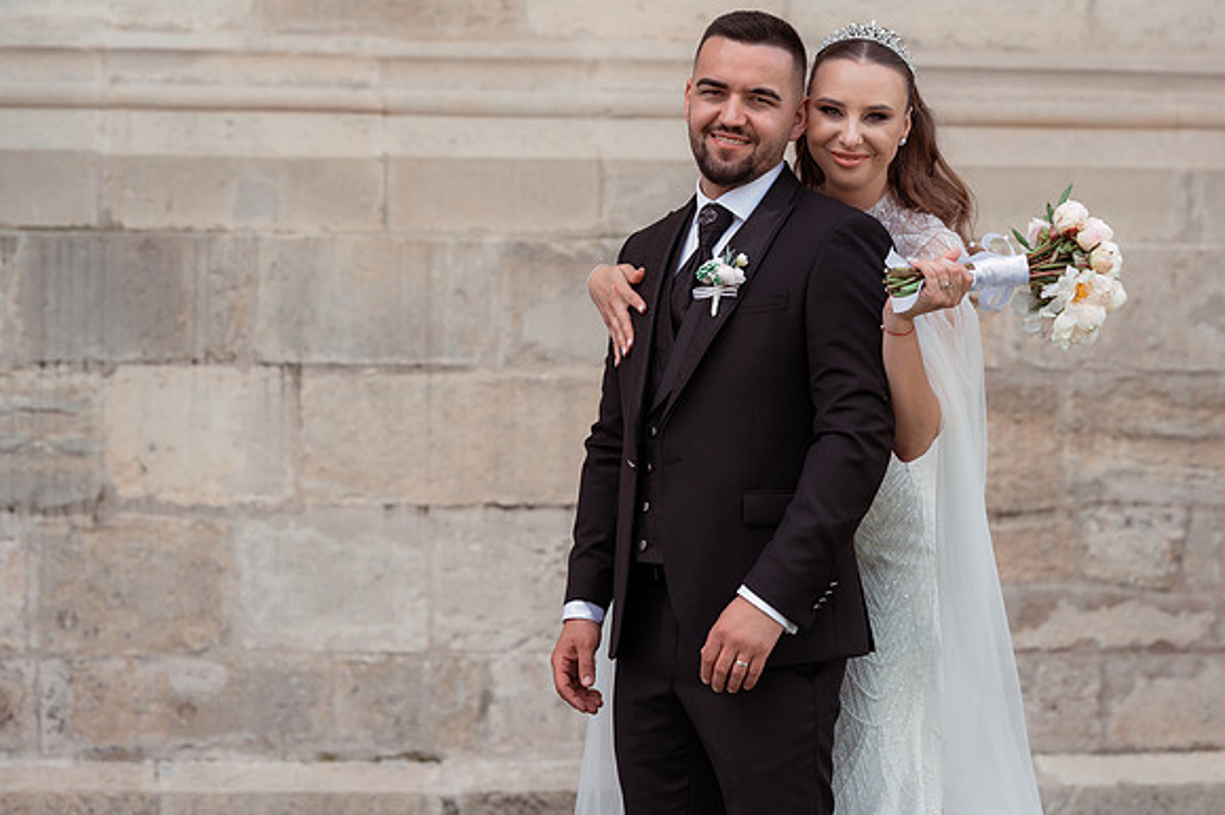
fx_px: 3137
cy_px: 434
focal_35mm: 92
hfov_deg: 22.1
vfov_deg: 14.8
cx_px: 660
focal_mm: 85
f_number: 3.2
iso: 200
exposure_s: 1/640
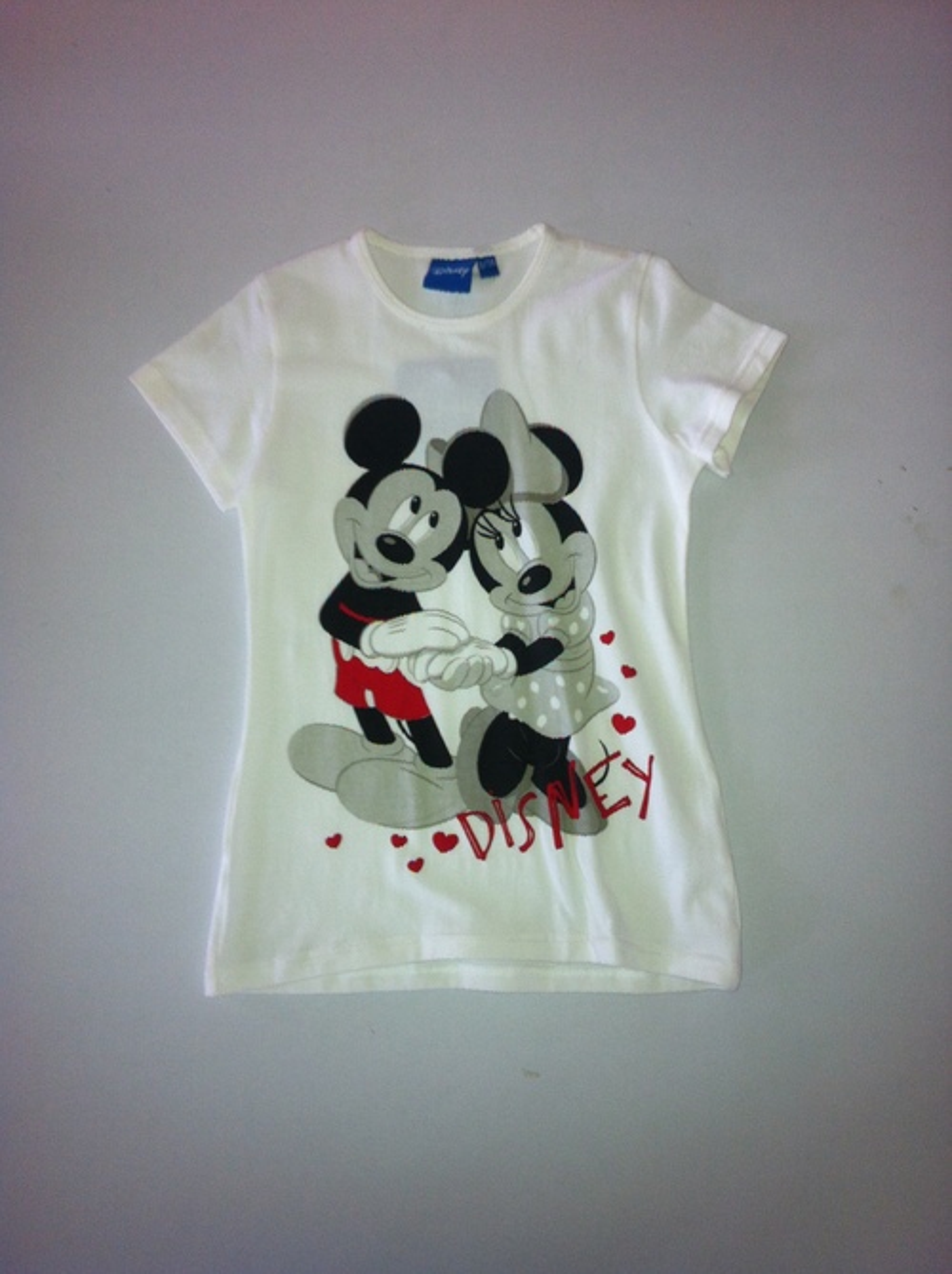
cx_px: 476
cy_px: 637
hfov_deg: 40.6
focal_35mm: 35
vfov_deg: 52.7
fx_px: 1286
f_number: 2.8
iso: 80
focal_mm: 3.85
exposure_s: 1/23
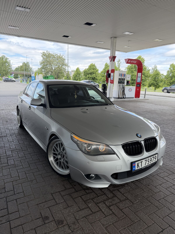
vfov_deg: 71.6
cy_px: 117
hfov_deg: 56.8
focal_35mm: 24
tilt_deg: -12.9
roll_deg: -1.1
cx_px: 88
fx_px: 162
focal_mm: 6.76
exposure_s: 1/796
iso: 100
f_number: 1.78
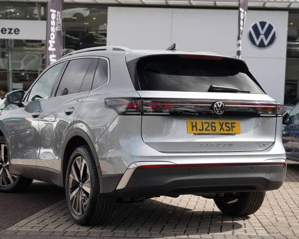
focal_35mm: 74
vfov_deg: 20.6
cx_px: 153
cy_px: 120
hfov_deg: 25.6
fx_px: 659
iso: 100
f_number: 4.5
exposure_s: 1/320
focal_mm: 65.4
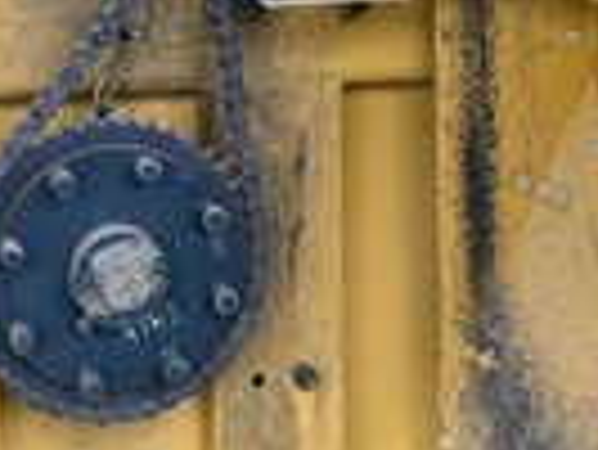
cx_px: 207
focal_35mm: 78
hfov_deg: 24.9
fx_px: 1349
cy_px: 22
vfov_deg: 18.5
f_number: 1.6
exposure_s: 1/160
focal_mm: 5.1
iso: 64
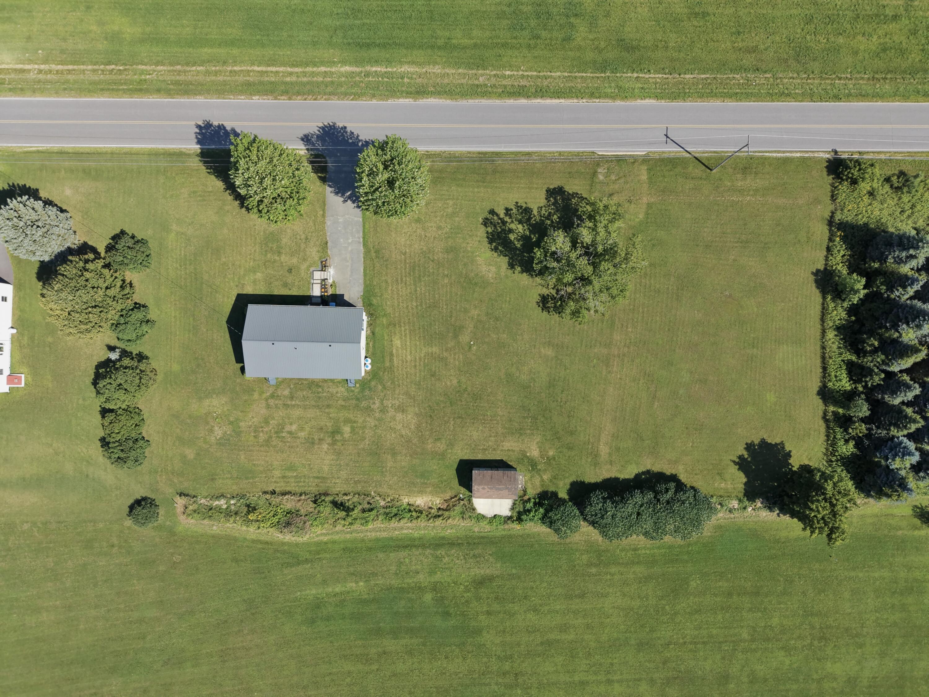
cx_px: 464
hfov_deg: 71.6
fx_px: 644
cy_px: 348
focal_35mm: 24
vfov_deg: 56.8
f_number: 1.8
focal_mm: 8.67
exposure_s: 1/5000
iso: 150
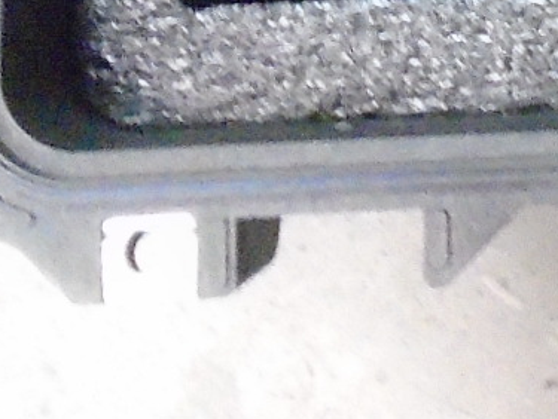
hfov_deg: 8.8
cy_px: -673
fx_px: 3453
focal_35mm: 214
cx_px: 1040
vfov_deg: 6.5
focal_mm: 5.5
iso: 800
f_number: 3.5
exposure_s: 1/20
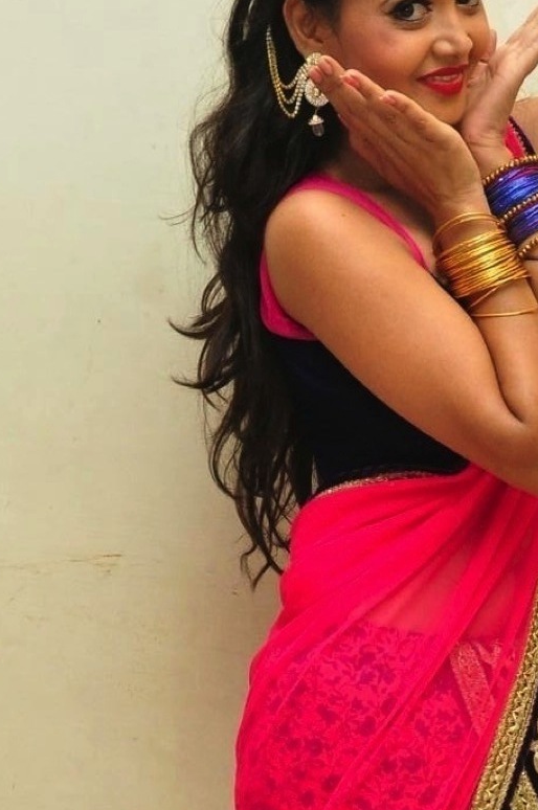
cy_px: 710
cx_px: 447
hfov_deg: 12.9
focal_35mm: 105
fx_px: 2360
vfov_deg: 19.2
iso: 1600
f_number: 7.1
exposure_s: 1/125
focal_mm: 30
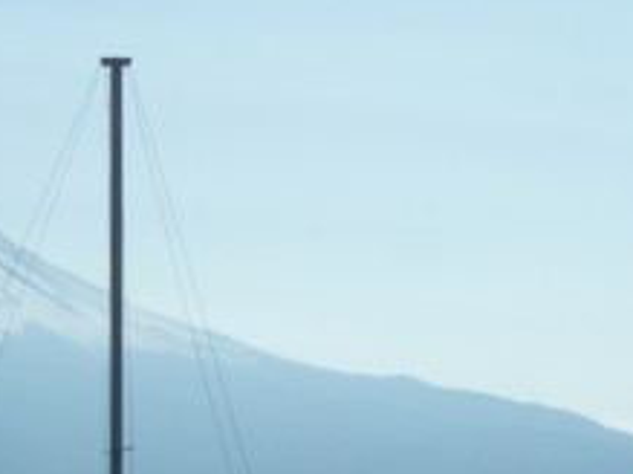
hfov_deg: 11.0
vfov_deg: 8.5
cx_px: -344
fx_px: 3144
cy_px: 647
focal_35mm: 172
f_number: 6.3
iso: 80
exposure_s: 1/1000
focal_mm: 8.3
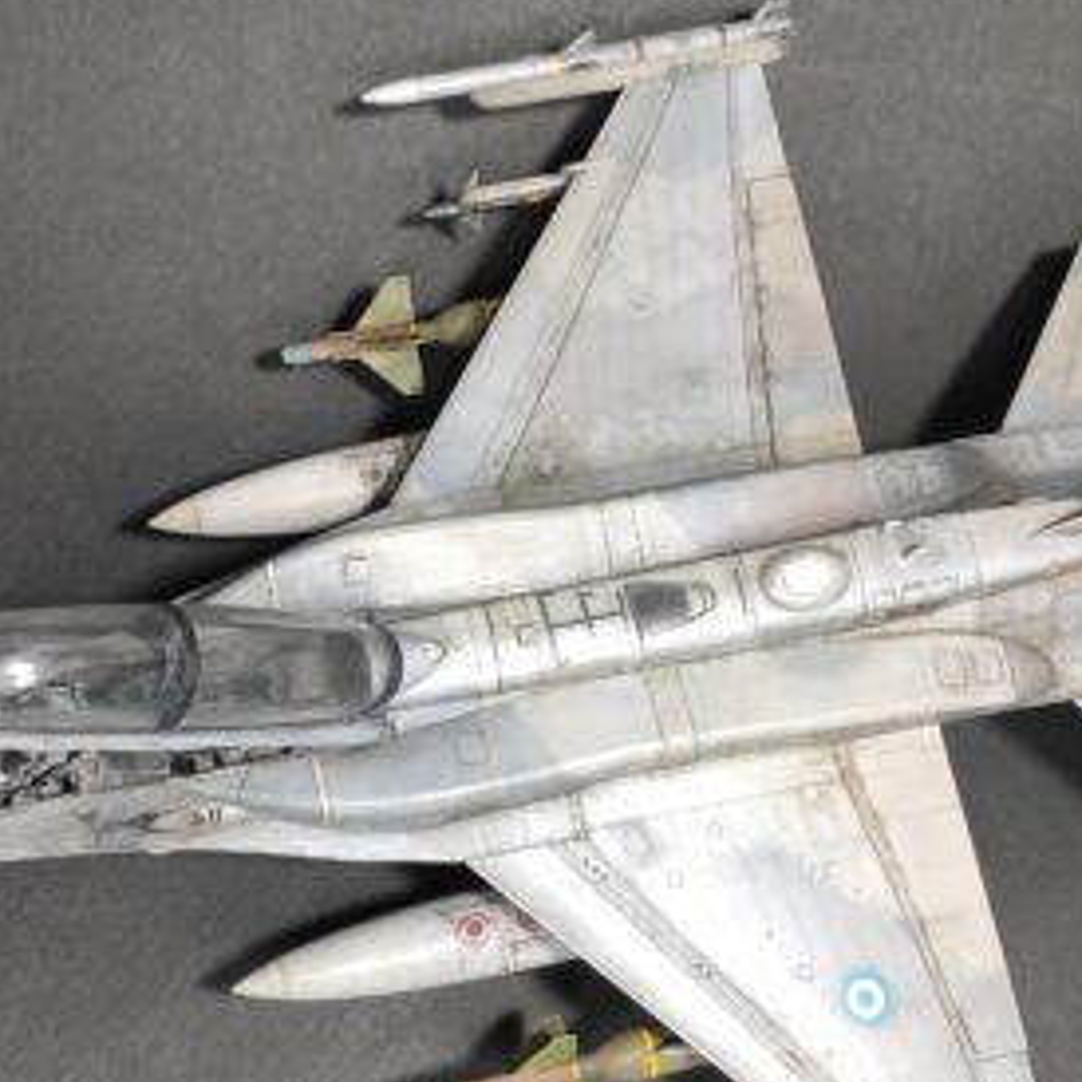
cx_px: 456
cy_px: 650
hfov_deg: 34.6
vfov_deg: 34.6
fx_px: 1733
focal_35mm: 49
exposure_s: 1/100
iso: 292
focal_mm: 4.77
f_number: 1.75
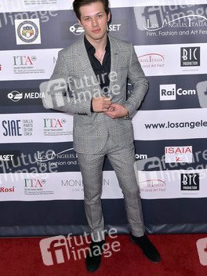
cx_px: 103
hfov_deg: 40.7
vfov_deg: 52.6
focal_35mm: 35
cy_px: 129
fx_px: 279
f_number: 6.3
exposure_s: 1/320
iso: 500
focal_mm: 32
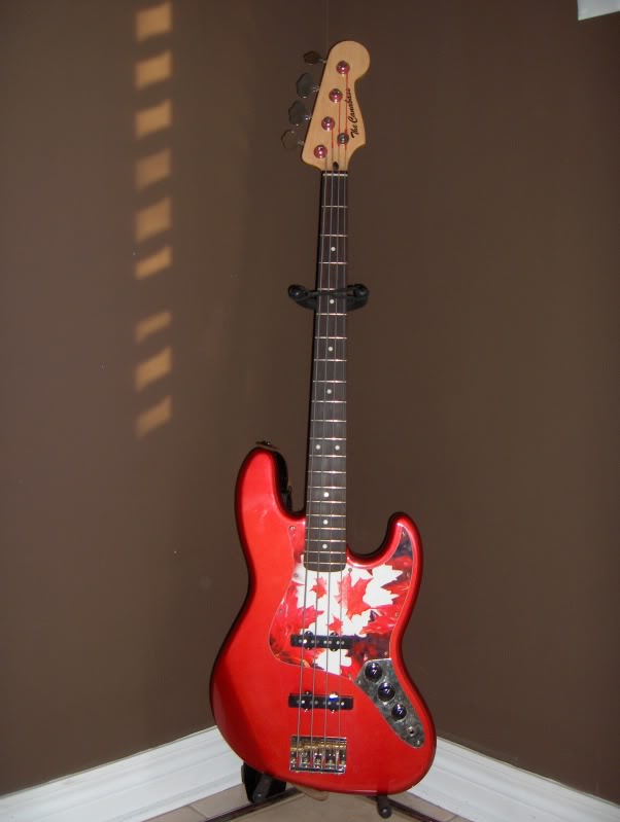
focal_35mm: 39
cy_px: 411
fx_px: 929
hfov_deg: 36.9
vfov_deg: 47.8
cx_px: 310
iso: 100
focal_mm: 8
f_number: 2.8
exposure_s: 1/60
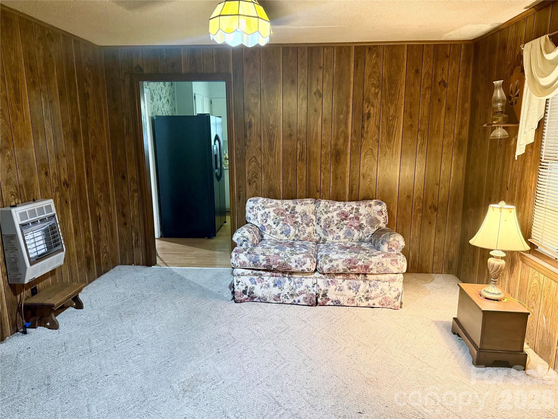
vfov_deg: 56.8
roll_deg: +0.8
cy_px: 210
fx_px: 387
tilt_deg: -10.1
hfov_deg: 71.6
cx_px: 279
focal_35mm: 24
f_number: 1.78
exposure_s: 1/60
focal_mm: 6.76
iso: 640
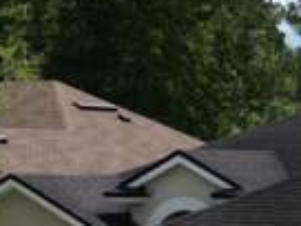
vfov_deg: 10.3
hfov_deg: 13.1
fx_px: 1226
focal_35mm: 141
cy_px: 295
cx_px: 469
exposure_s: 1/6000
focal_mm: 6.72
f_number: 1.7
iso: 130
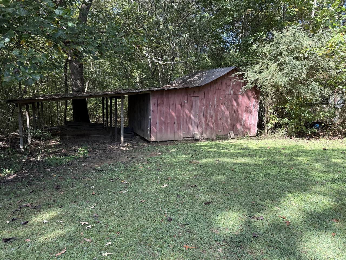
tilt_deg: -8.2
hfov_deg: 71.6
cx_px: 173
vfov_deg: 56.8
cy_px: 130
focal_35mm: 24
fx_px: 240
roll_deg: -1.0
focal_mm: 6.76
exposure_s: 1/473
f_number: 1.78
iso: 80
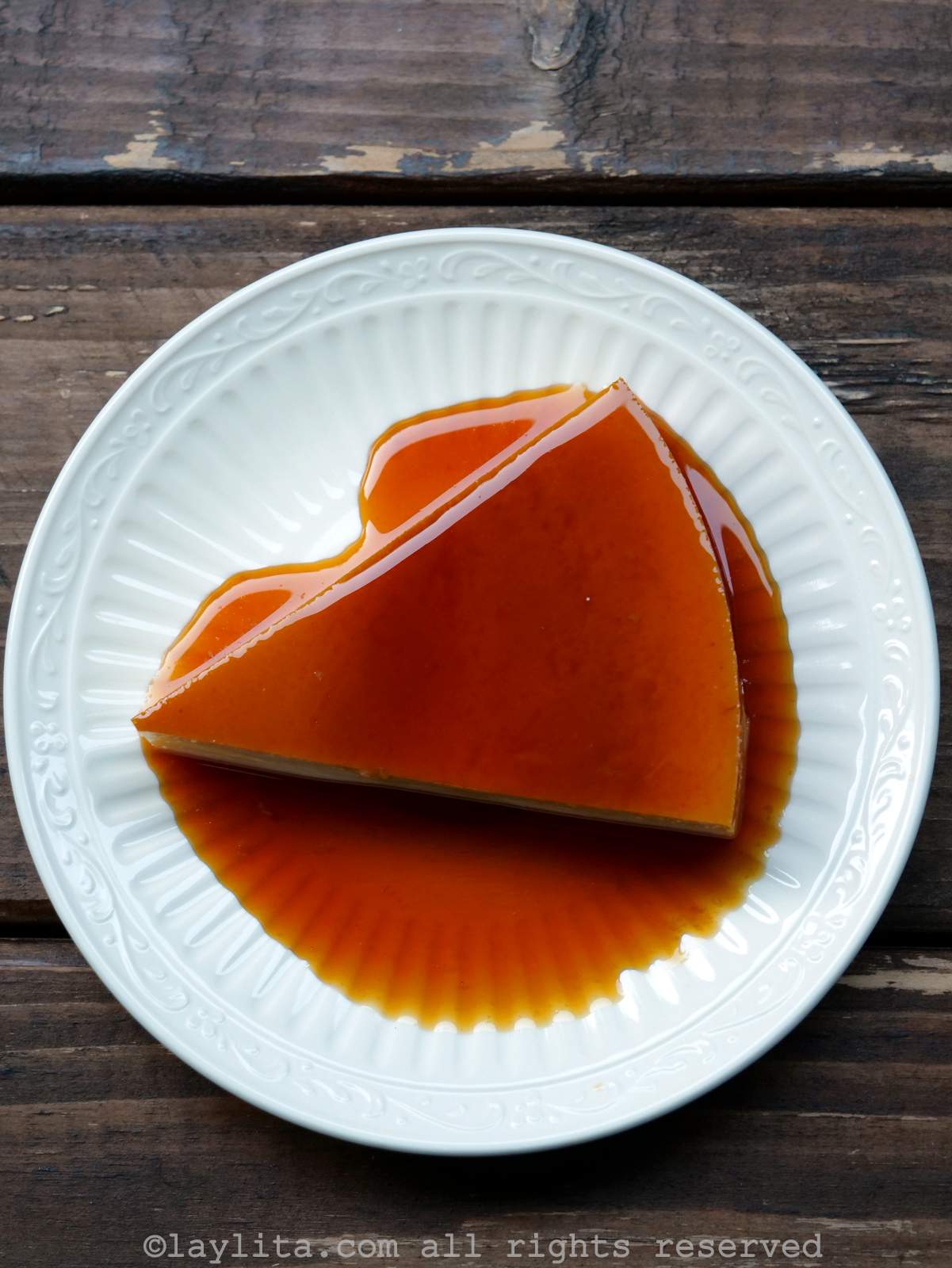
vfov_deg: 30.3
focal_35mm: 64
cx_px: 476
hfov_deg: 22.9
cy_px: 634
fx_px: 2346
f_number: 3.8
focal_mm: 32
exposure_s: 1/80
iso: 400
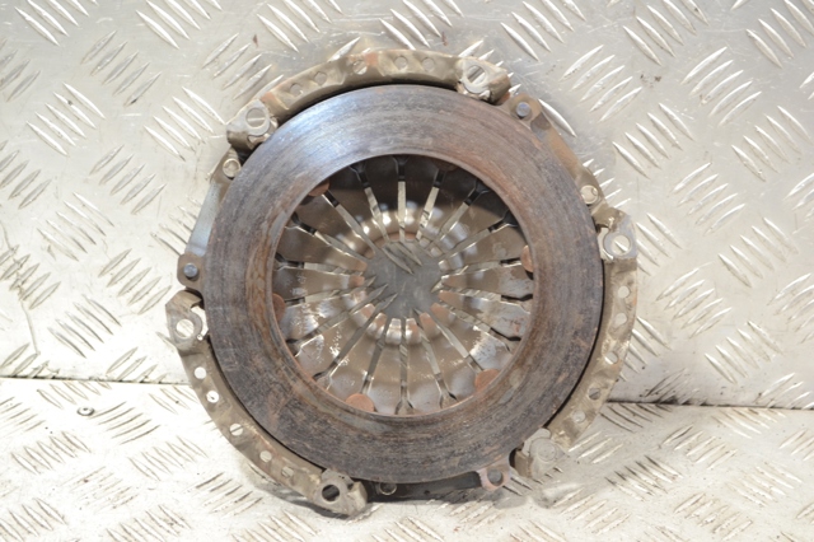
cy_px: 271
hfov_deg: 28.1
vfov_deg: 18.9
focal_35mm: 72
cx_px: 407
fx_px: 1627
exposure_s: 1/30
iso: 640
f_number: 5.3
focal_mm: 48
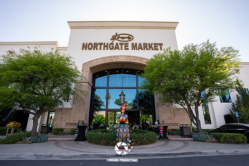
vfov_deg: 67.4
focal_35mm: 18
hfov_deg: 90.0
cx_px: 122
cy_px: 83
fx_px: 124
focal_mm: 16
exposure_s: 1/160
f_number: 4
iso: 100
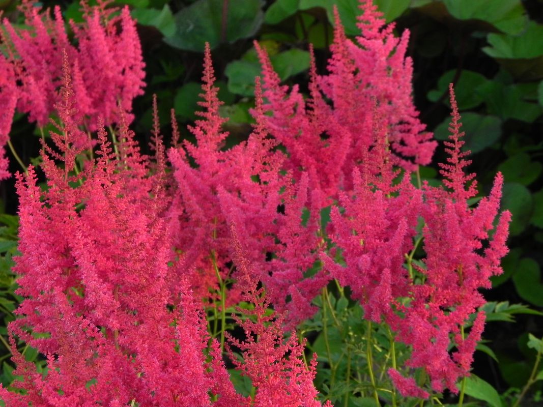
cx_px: 272
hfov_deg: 13.7
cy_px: 204
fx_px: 2259
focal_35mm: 144
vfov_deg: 10.3
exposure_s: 1/40
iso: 160
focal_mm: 25.7
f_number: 5.6
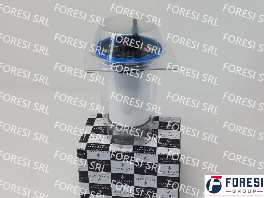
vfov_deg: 29.1
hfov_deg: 38.2
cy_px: 100
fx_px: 381
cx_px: 131
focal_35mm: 50
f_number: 2.2
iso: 50
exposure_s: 1/124
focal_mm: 3.81
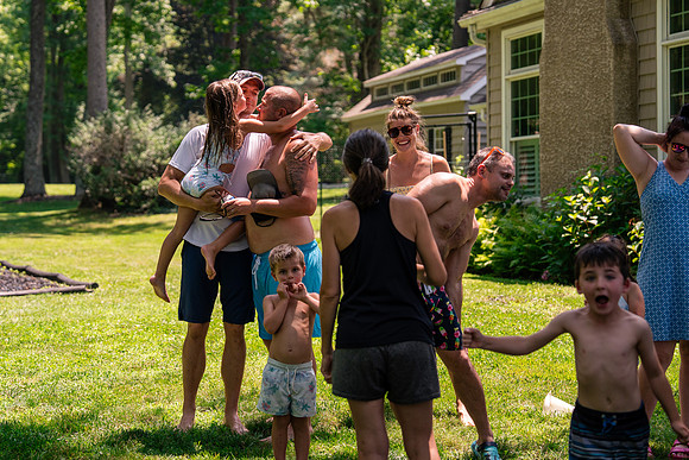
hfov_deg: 24.5
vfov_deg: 16.5
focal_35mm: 83
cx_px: 281
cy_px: 188
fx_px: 1586
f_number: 2.8
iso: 400
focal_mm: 70
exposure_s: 1/2500
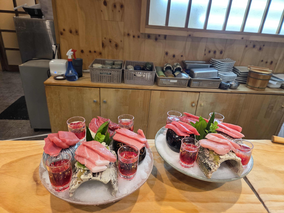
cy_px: 106
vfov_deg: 58.9
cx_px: 142
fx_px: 189
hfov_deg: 73.9
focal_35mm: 23
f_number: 1.8
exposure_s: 1/120
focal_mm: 5.4
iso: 200
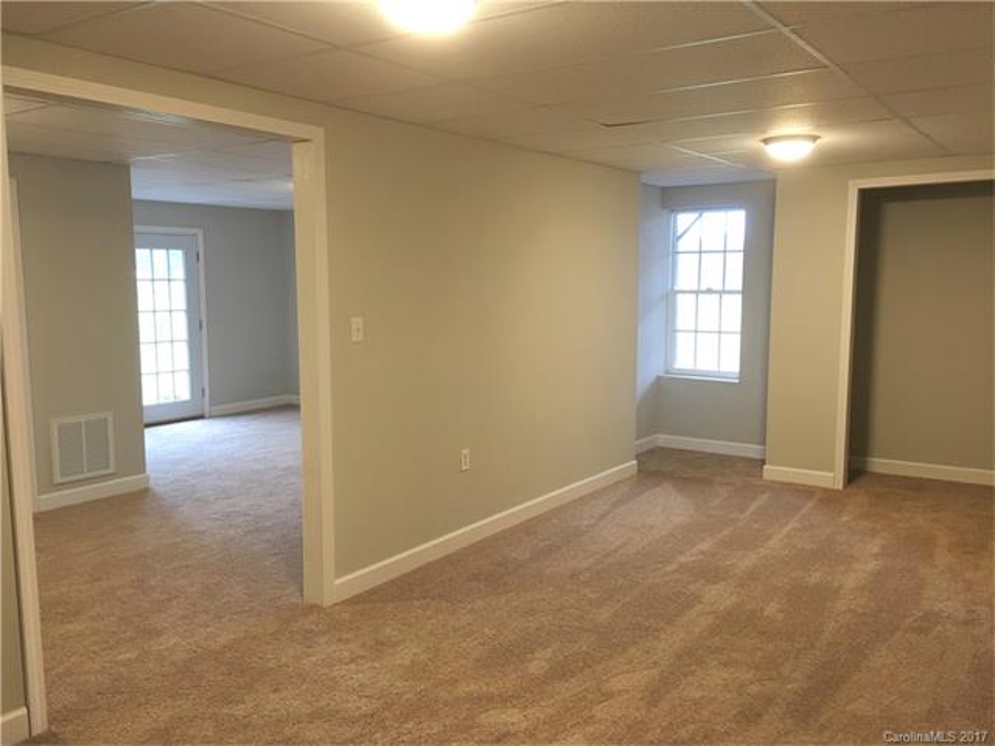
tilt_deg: -6.8
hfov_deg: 61.7
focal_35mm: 29
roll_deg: -0.6
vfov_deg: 48.2
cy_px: 373
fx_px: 834
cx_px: 498
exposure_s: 1/30
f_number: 2.2
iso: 100
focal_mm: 4.15
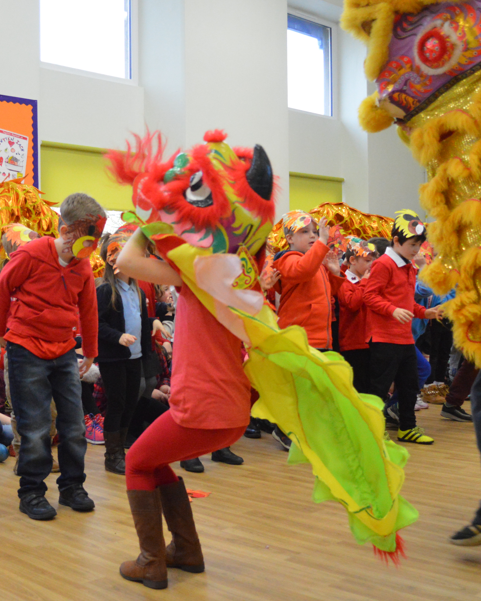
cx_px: 181
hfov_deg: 30.7
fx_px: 872
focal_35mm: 49
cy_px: 307
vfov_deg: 38.0
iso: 3200
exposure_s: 1/250
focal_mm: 22
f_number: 3.8
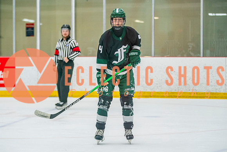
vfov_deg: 8.2
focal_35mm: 167
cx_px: 108
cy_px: 70
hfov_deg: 12.3
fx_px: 1052
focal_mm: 120
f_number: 2.8
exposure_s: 1/640
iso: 2000
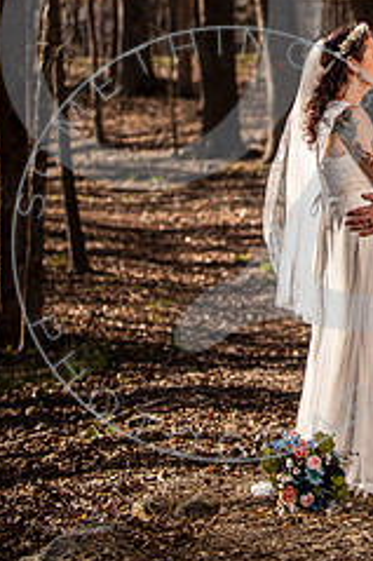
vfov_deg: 15.4
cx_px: 335
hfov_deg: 10.3
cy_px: 66
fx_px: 2054
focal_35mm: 132
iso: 100
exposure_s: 1/800
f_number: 2.8
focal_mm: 70
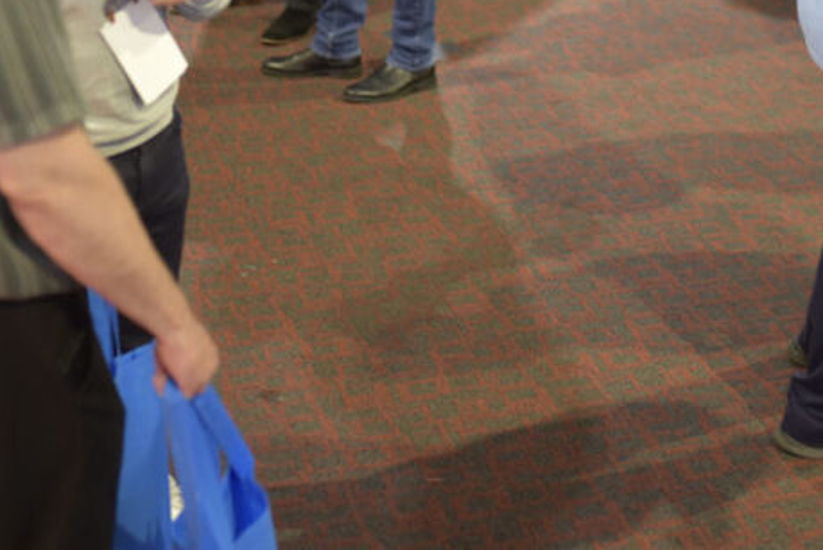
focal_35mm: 78
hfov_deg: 25.8
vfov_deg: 17.1
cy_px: -27
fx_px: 1785
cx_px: 543
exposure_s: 1/60
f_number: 1.6
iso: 800
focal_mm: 35
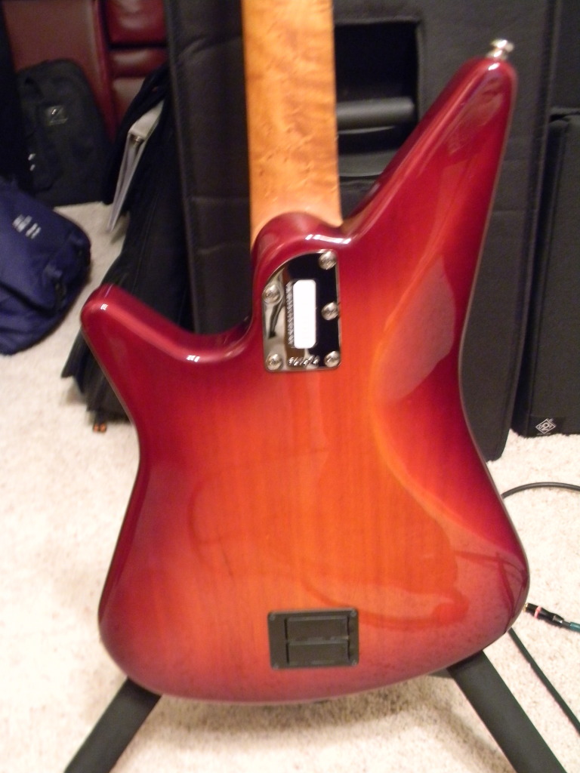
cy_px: 386
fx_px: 804
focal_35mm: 36
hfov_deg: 39.7
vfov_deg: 51.4
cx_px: 290
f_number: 3.7
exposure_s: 1/2.5
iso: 400
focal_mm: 6.4
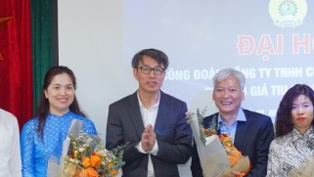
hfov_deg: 15.2
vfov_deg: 8.6
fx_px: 1180
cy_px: 99
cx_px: 157
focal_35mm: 142
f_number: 3.5
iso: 1600
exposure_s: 1/200
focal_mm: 47.2
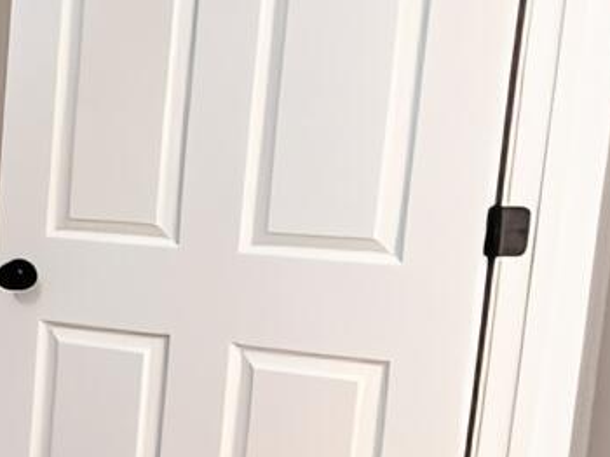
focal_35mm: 82
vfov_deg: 17.9
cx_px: -842
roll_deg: +0.9
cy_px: 293
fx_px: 1444
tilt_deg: -8.8
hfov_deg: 14.9
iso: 160
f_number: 2.2
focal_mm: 2.22
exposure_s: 1/60
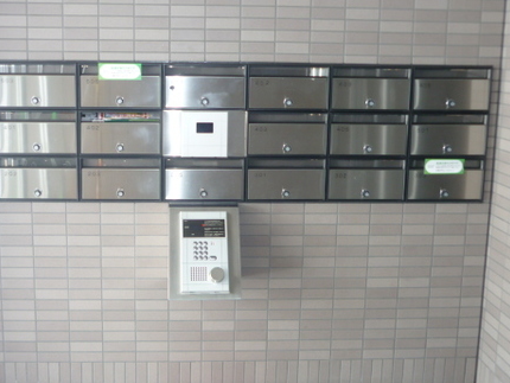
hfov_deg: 41.1
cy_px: 181
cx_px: 211
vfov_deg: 31.5
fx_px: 678
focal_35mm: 46
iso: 100
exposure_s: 1/15
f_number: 2.8
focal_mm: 5.5
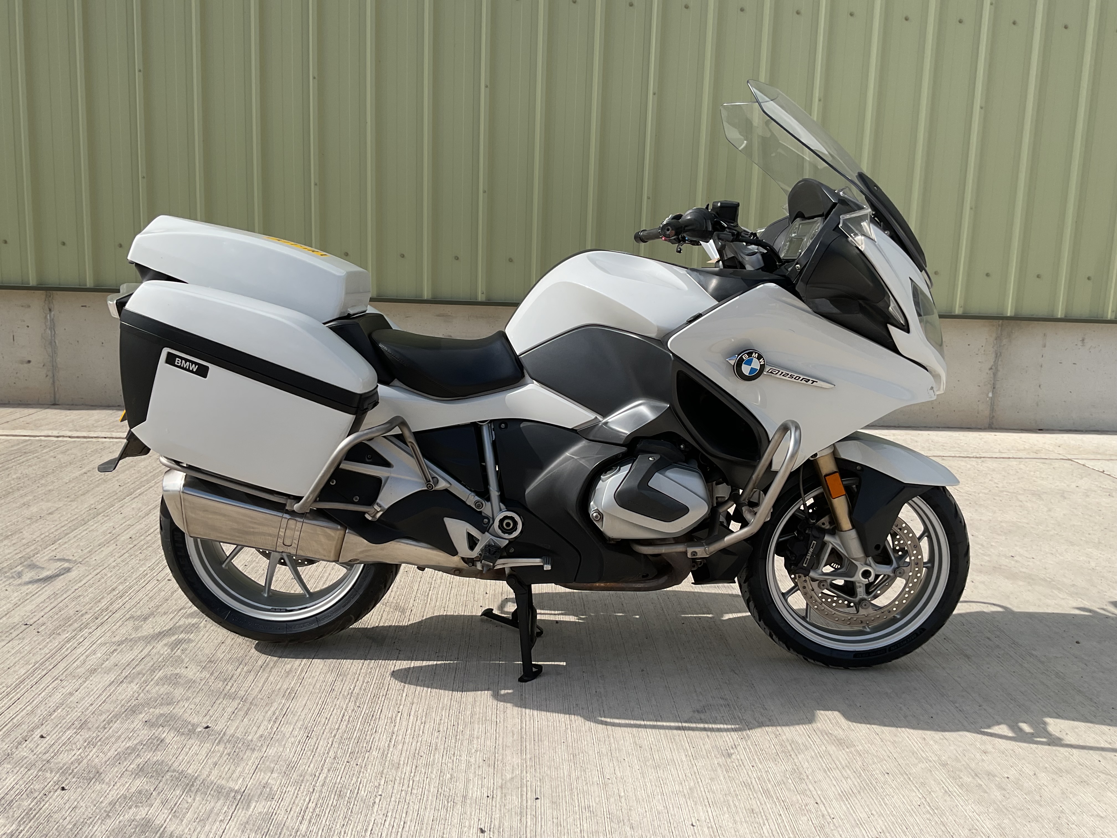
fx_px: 936
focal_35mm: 29
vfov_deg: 48.2
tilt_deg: -9.4
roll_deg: -1.8
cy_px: 419
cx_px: 558
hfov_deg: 61.7
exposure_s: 1/1984
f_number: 1.8
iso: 16
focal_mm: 3
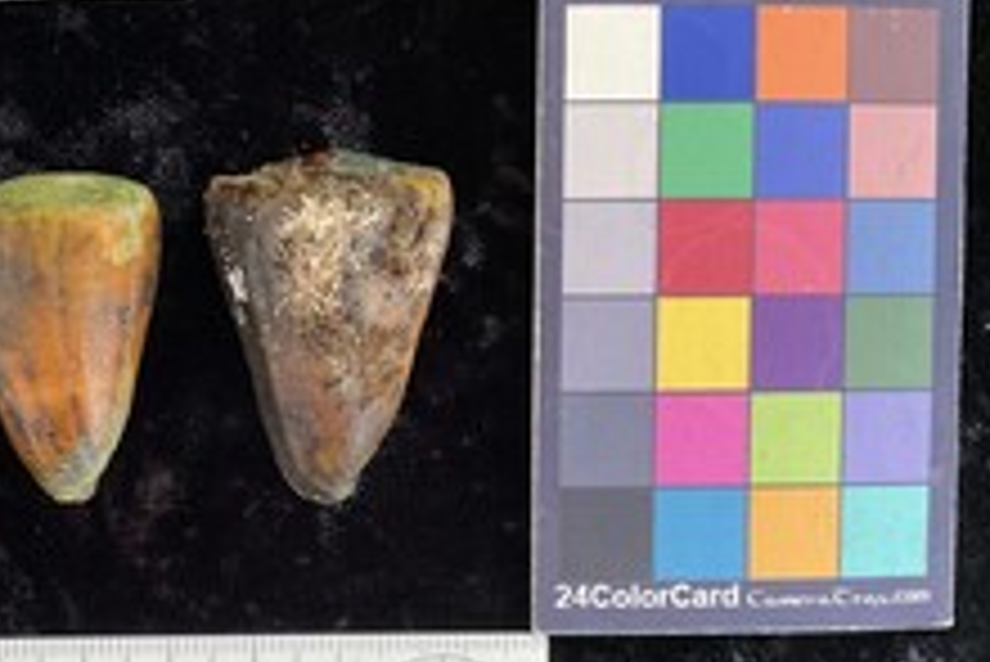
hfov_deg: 39.8
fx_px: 1321
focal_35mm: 48
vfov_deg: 28.1
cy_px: 394
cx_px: 234
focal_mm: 3
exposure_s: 1/60
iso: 160
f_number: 1.8
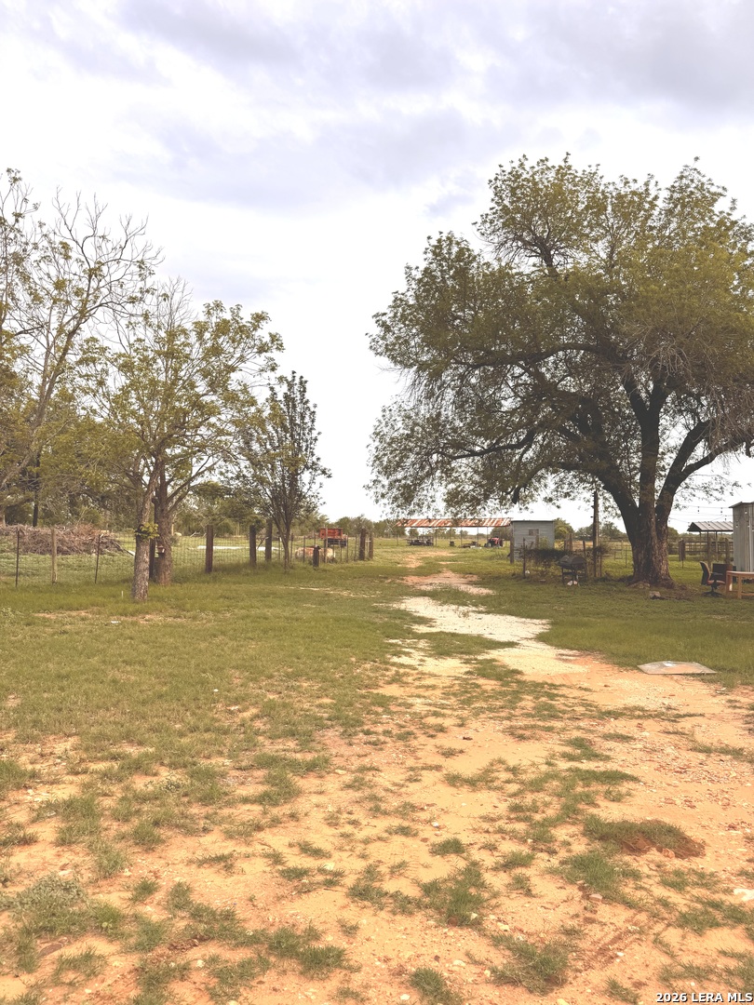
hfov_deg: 56.8
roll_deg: +0.7
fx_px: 697
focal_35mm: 24
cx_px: 377
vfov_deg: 71.6
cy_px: 502
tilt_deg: +1.7
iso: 80
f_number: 1.78
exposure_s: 1/2415
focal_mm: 6.76
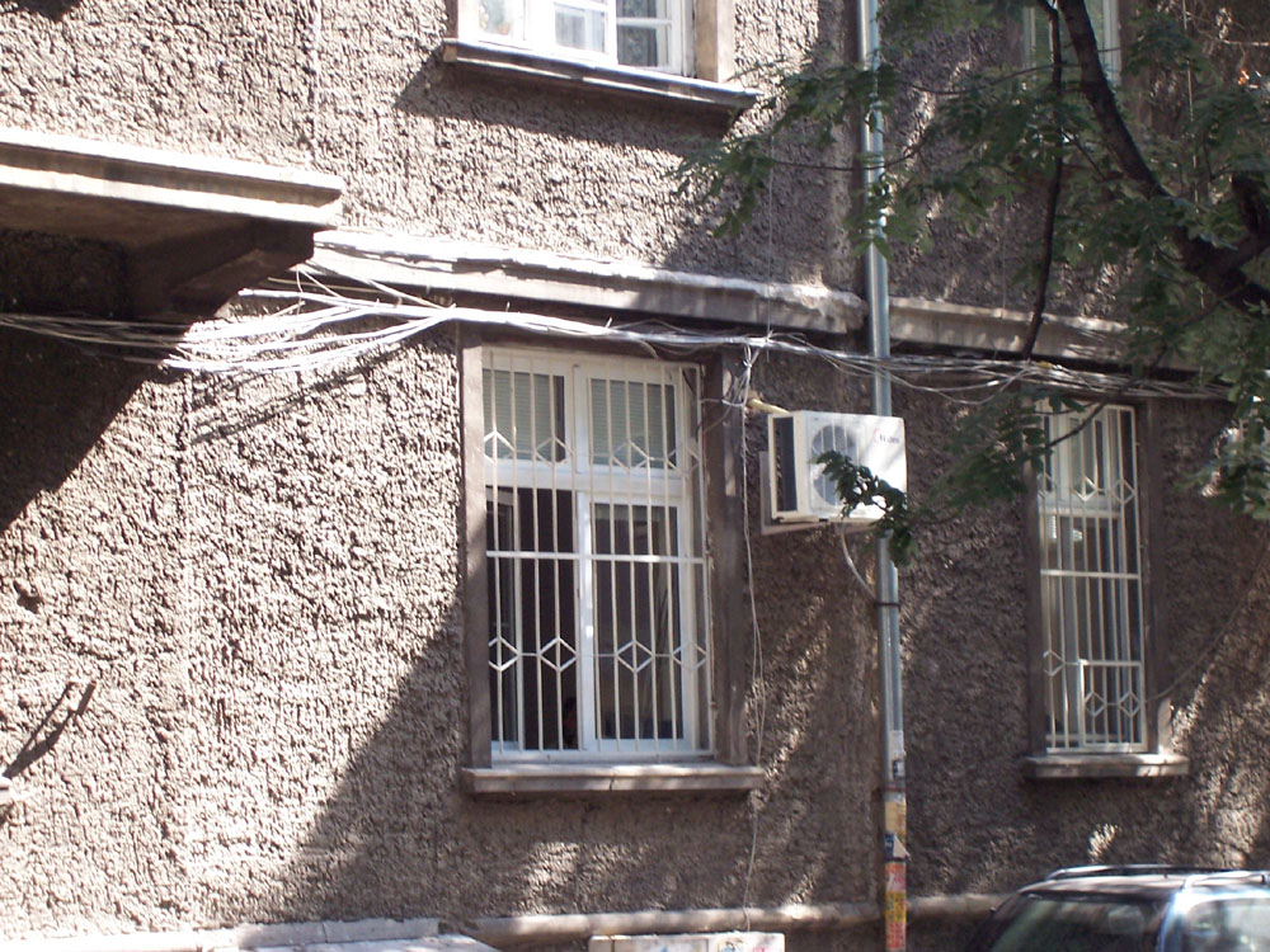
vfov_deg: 14.5
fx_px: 3742
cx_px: 635
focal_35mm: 102
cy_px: 476
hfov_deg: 19.3
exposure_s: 1/90
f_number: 4.6
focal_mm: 16.8
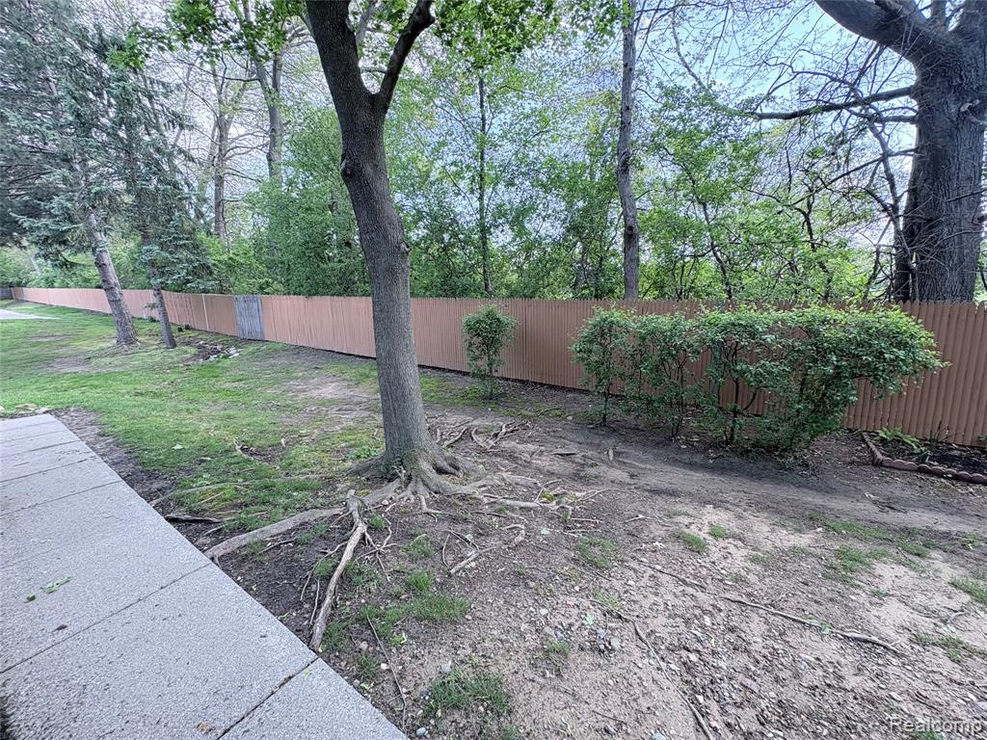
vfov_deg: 85.7
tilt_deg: -9.2
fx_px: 399
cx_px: 494
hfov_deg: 102.1
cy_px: 370
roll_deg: +1.6
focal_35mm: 14
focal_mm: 2.22
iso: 80
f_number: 2.2
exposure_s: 1/133
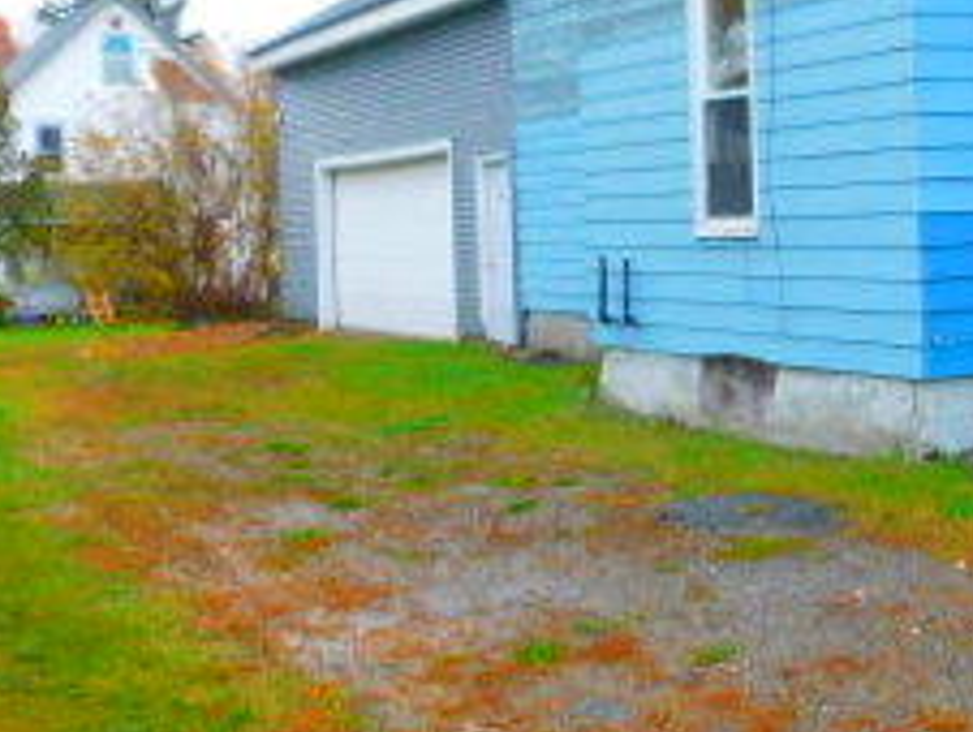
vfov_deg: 22.5
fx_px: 1829
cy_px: 233
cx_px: 999
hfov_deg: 27.8
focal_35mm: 65
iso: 160
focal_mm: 4
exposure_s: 1/30
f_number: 3
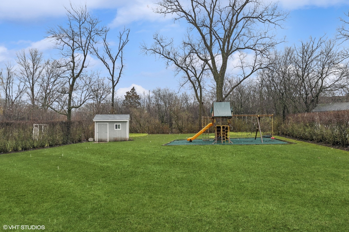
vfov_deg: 59.5
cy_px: 116
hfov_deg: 81.2
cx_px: 174
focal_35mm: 21
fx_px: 204
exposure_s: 1/125
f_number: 9
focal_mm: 14
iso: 200
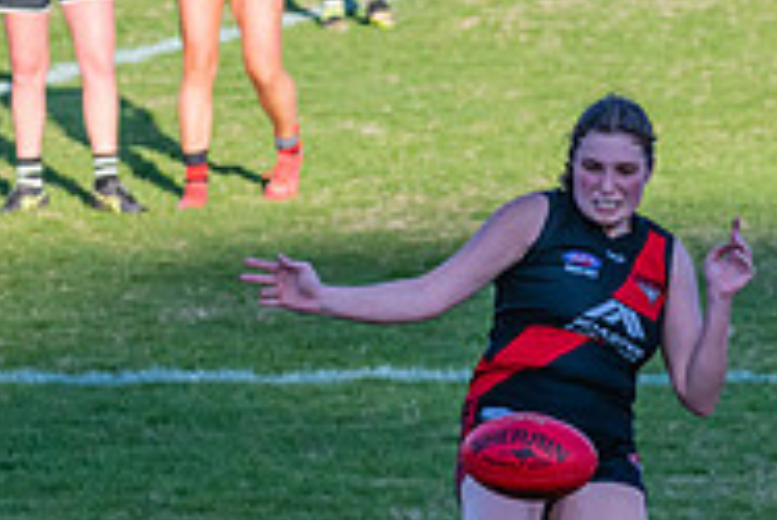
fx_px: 13262
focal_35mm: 614
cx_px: 532
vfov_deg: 2.2
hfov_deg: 3.4
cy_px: 374
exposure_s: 1/1250
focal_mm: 170
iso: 800
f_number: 6.3
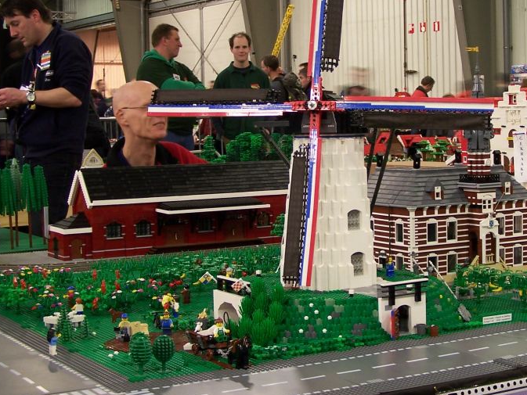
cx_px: 352
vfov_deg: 20.2
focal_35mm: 73
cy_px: 161
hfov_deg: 26.5
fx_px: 1112
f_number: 3
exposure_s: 1/2
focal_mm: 8
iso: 80
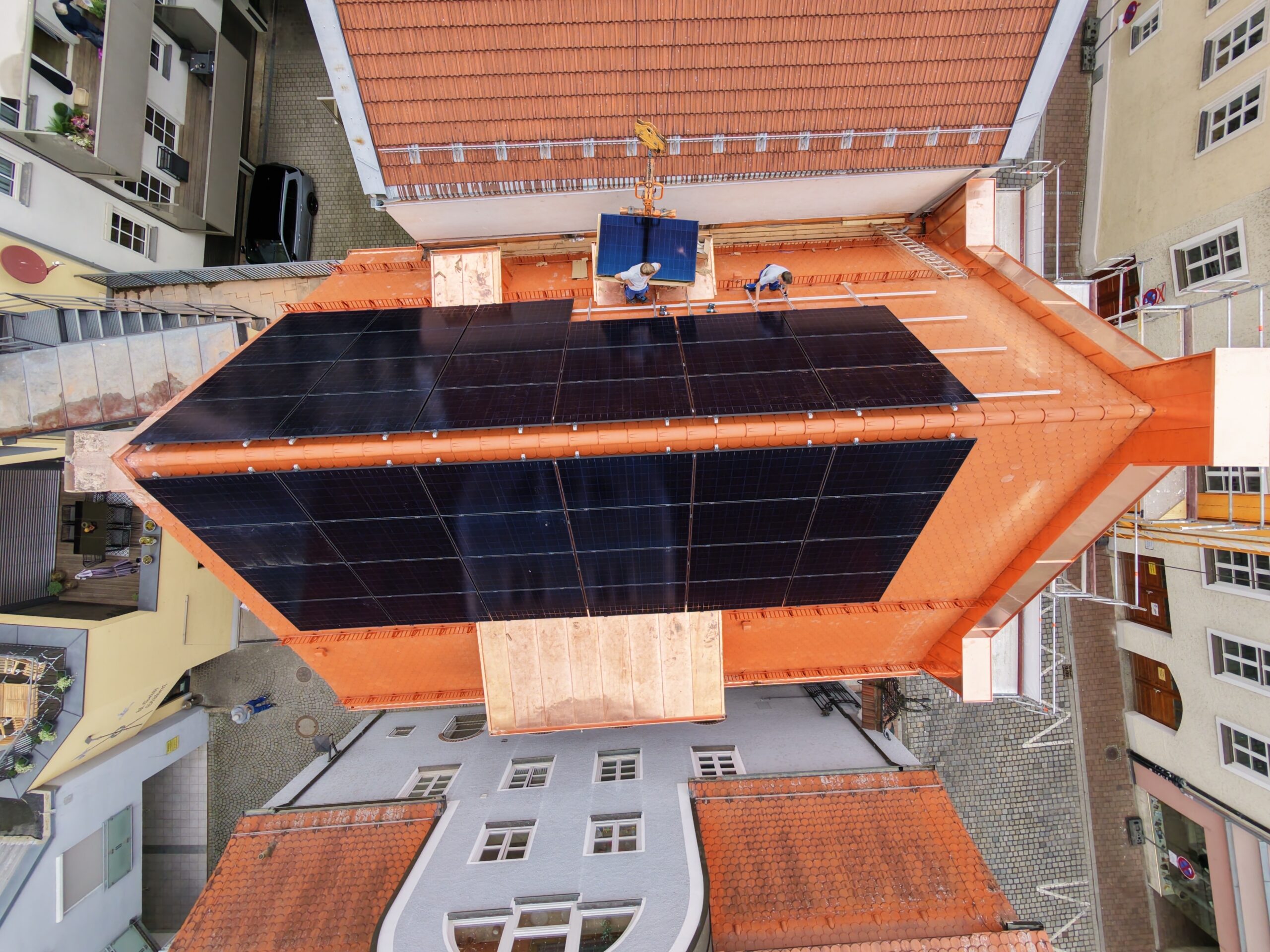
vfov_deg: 78.1
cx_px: 635
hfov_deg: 94.5
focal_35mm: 16
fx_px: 587
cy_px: 476
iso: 100
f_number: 2.2
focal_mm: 3.05
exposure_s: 1/240
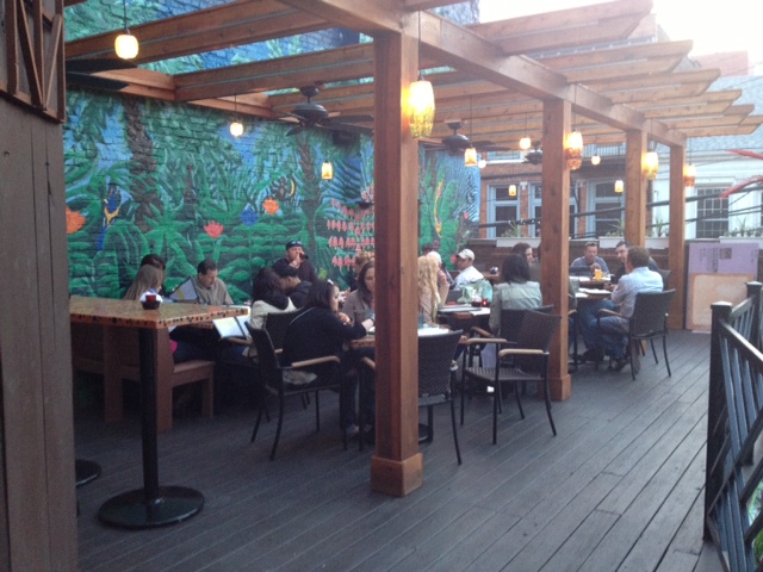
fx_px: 771
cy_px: 286
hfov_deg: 52.6
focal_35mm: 35
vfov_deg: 40.7
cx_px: 382
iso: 250
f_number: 2.4
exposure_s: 1/20
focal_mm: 4.28
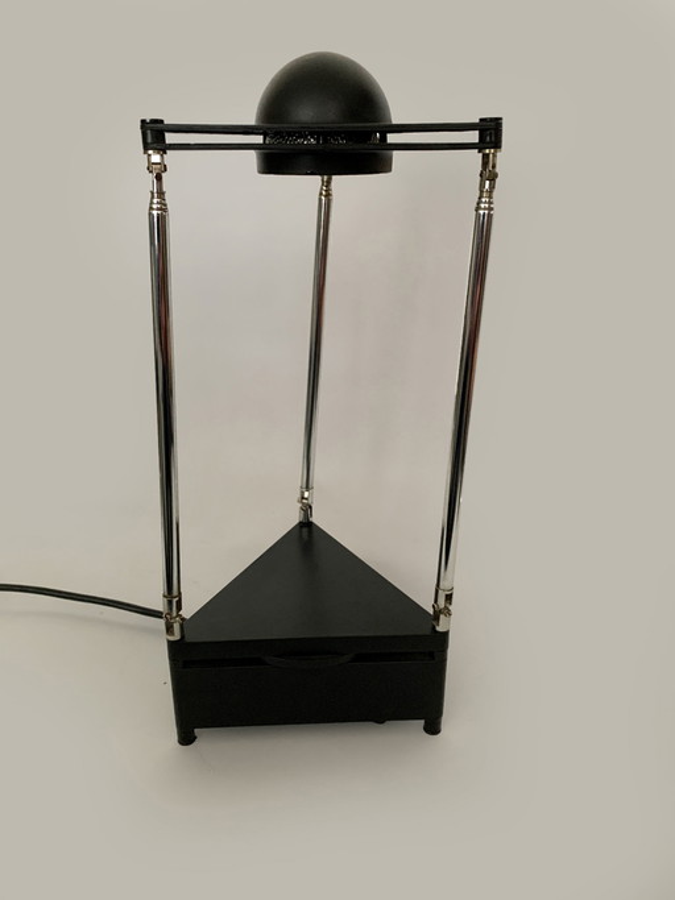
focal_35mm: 26
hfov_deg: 53.0
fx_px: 676
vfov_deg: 67.3
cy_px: 450
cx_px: 338
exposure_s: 1/60
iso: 250
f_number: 1.8
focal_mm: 4.25
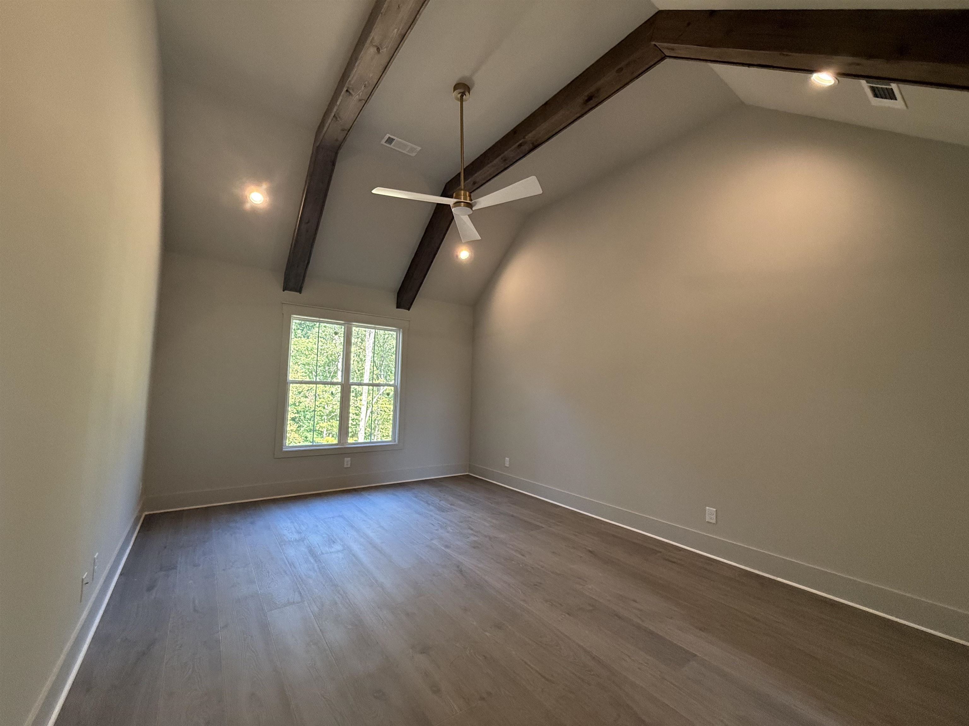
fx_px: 392
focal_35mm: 14
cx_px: 484
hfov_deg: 102.1
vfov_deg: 85.7
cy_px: 363
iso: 320
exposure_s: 1/120
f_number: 2.2
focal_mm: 2.22
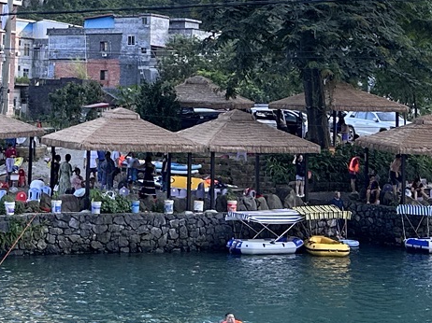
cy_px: -68
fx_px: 1297
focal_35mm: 104
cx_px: 115
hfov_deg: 18.8
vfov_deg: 13.8
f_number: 1.78
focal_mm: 6.86
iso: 80
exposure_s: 1/398
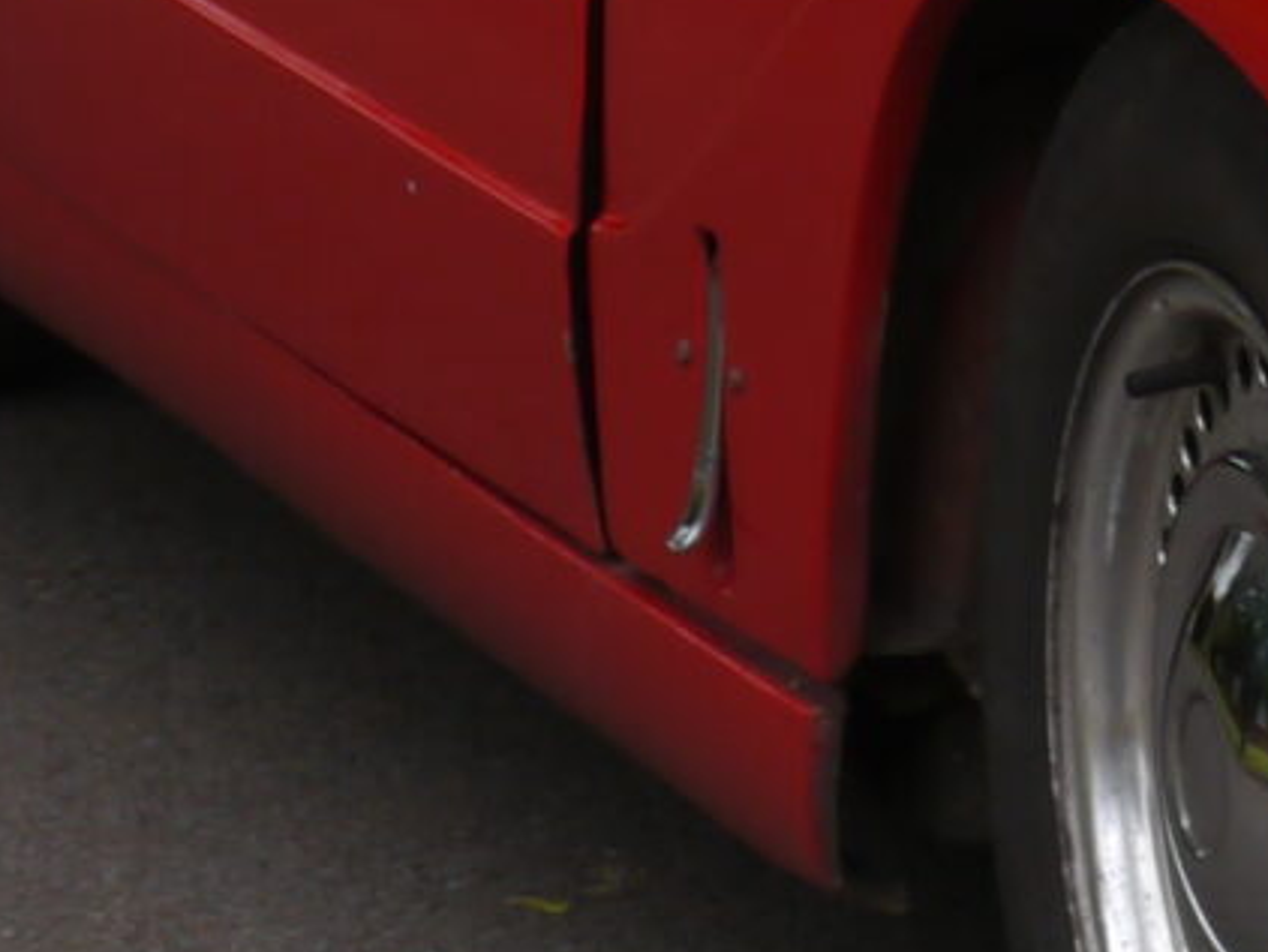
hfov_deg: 5.2
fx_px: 13781
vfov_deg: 3.9
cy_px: -1198
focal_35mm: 376
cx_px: 2707
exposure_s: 1/250
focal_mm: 31
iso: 160
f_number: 7.1
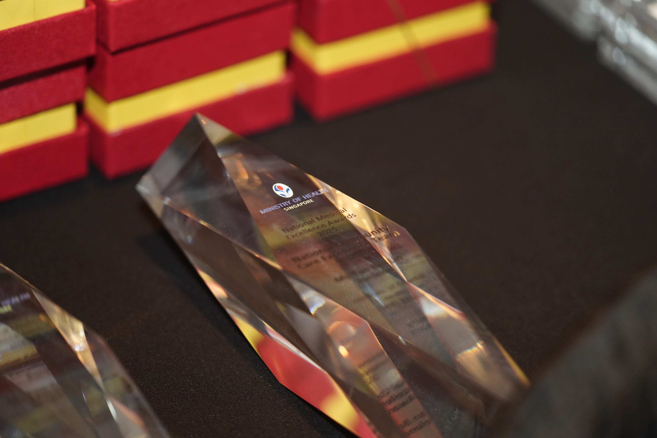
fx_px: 2007
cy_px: 219
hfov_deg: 18.6
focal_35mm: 110
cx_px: 328
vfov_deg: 12.5
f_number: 2.8
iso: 4000
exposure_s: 1/160
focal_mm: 110
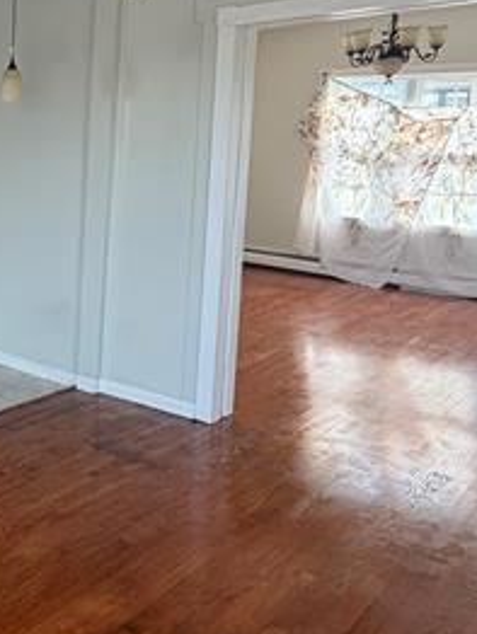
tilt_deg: -8.1
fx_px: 752
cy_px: 237
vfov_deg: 45.3
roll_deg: -0.6
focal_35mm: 41
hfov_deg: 29.0
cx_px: -133
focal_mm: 2.22
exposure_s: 1/121
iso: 100
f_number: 2.2
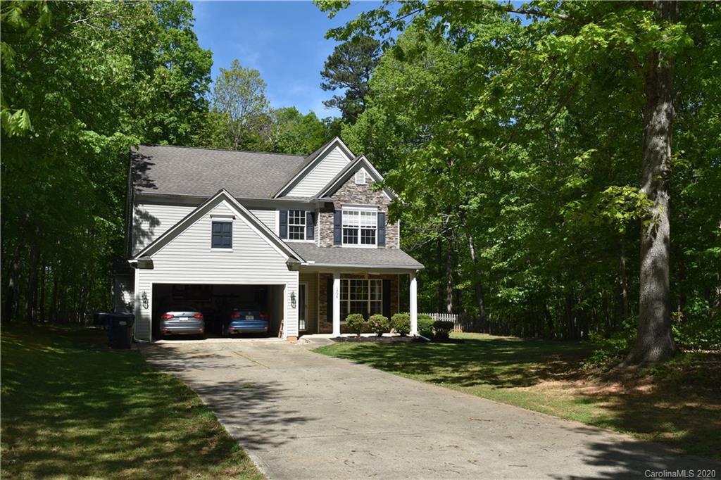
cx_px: 360
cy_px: 240
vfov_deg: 36.8
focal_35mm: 36
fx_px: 721
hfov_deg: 53.1
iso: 100
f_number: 10
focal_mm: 24
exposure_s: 1/200
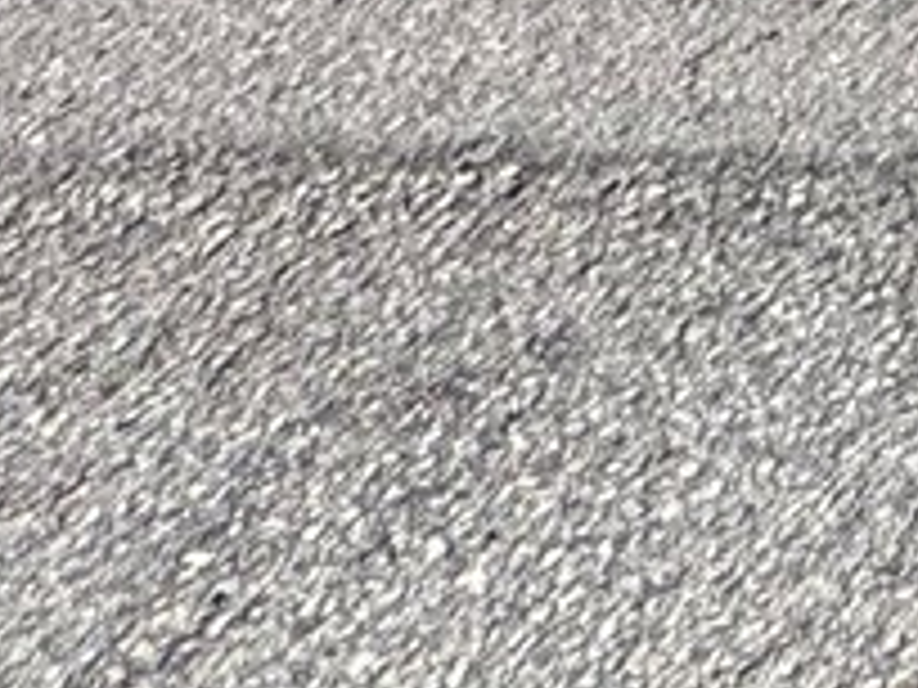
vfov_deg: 8.3
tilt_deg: -7.9
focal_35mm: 110
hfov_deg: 12.0
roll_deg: -0.3
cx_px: 2534
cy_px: -1974
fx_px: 2917
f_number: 2.2
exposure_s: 1/2146
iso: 50
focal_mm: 2.22
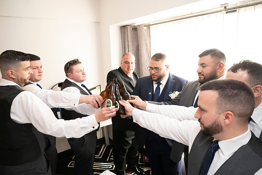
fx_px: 175
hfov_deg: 73.8
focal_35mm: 24
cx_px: 131
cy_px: 88
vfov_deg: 53.1
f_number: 2.8
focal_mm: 24
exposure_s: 1/100
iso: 800
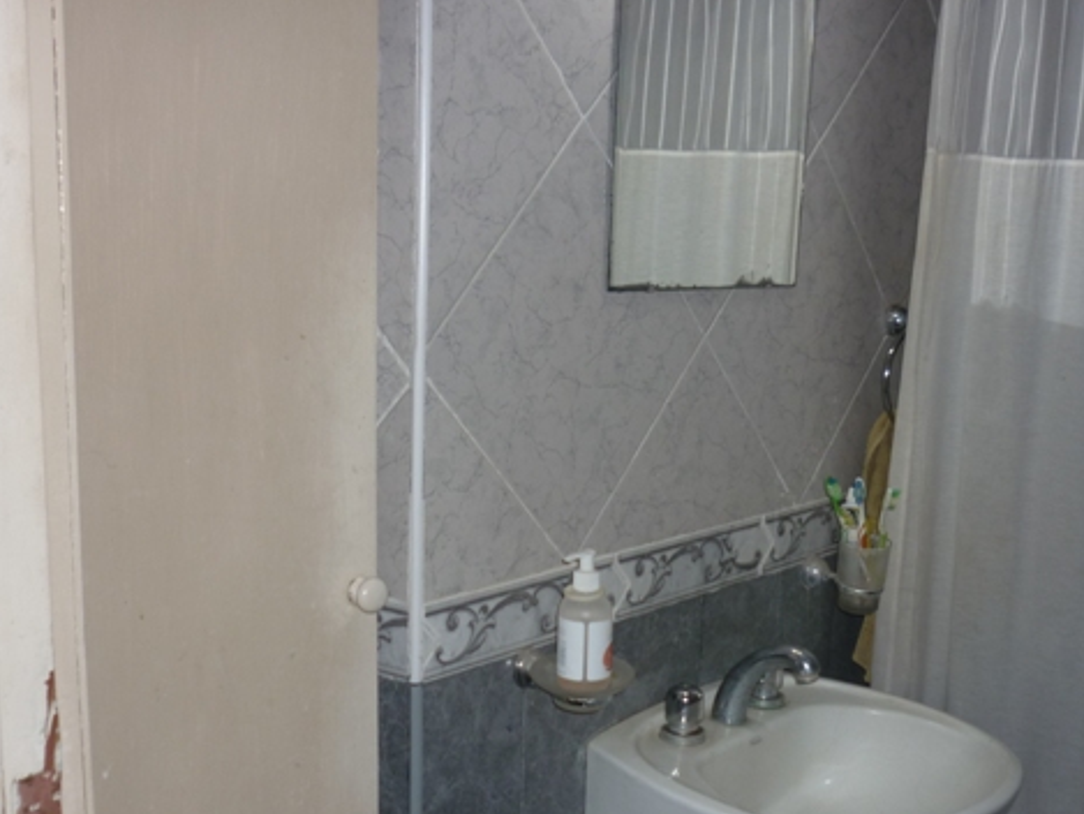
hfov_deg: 42.1
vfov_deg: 32.0
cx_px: 548
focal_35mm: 45
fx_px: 1410
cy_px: 516
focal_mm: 5.5
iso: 100
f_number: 2.8
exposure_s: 1/60
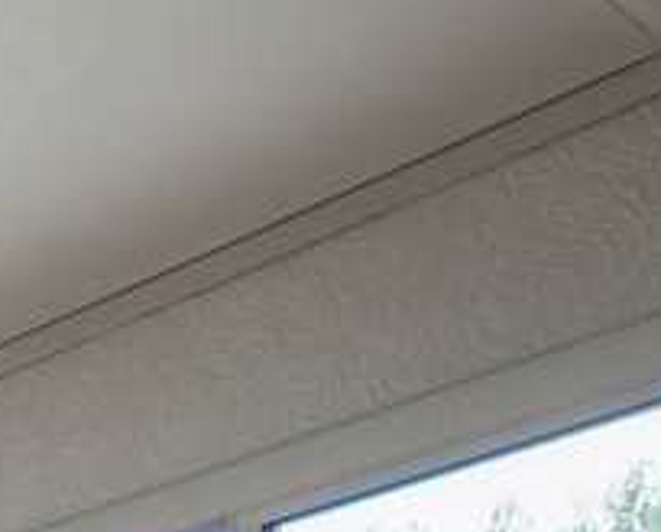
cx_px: -1008
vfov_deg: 12.7
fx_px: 1842
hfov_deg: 13.5
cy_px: 1270
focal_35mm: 94
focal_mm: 16
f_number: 10
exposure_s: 1/40
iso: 400
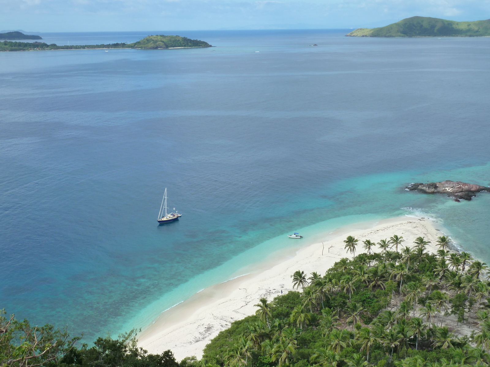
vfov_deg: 30.3
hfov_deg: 39.7
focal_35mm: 48
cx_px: 245
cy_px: 184
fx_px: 679
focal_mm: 7.9
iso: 125
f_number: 4.5
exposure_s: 1/400
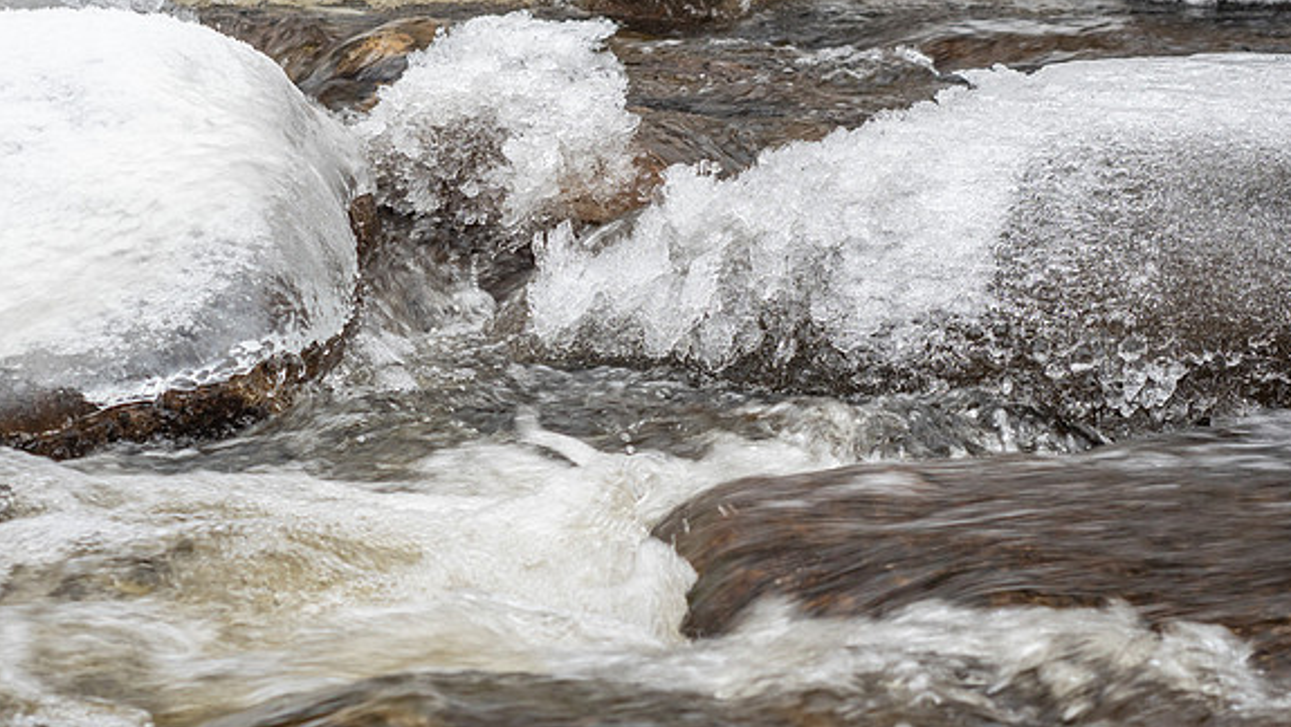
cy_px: 268
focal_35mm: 100
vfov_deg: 12.1
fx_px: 3425
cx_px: 557
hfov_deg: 21.3
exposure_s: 1/50
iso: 200
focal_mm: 40
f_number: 4
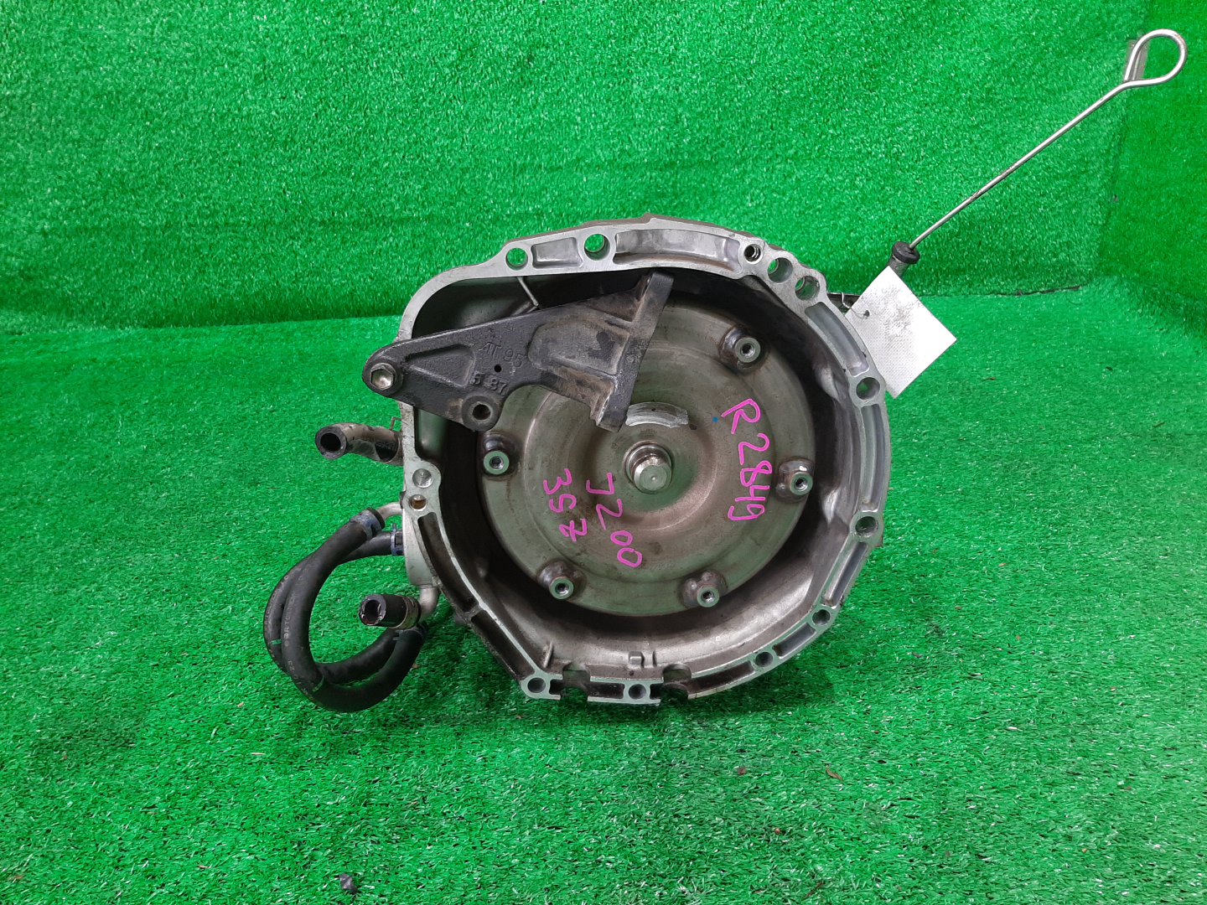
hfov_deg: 67.3
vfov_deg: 53.1
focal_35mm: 26
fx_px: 907
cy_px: 452
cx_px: 604
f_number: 1.7
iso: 128
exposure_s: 1/50
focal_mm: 3.93
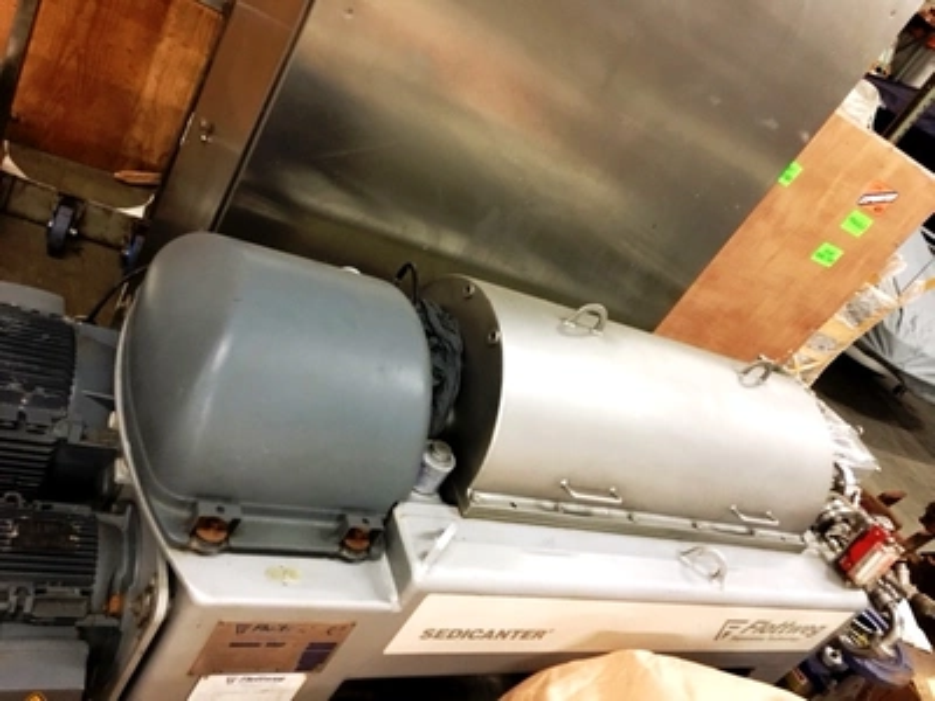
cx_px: 468
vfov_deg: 48.2
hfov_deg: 61.7
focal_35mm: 29
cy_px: 350
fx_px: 783
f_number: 2.2
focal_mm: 4.15
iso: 500
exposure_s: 1/15
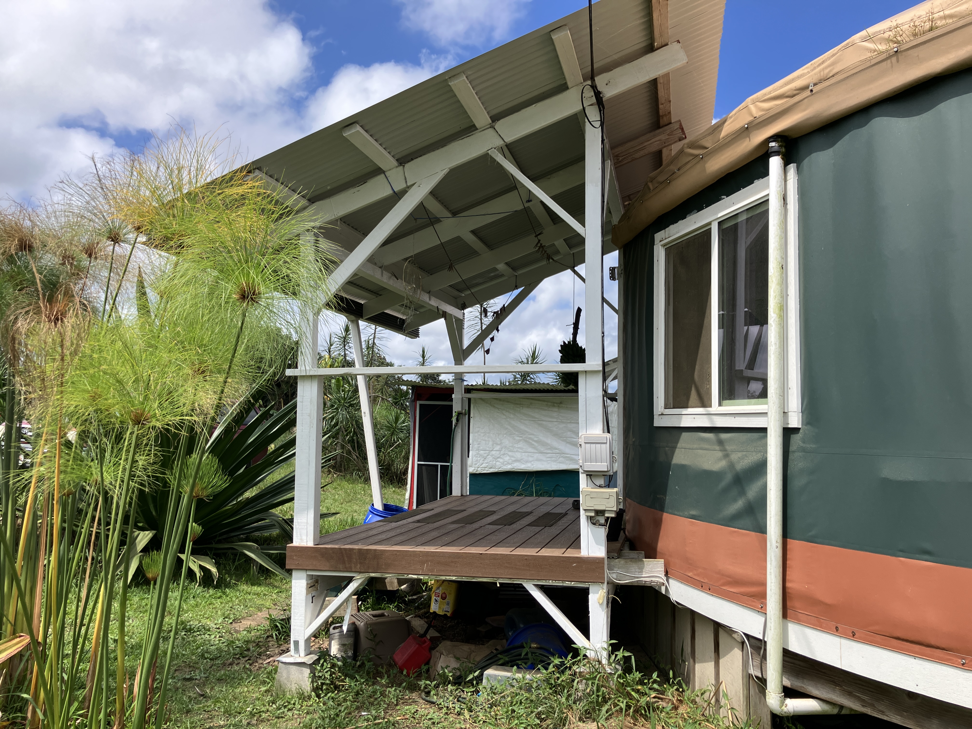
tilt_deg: +5.1
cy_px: 364
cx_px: 486
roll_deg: -1.3
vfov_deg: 49.7
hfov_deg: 63.4
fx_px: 786
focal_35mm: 28
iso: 32
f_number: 1.8
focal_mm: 3.99
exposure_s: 1/1567
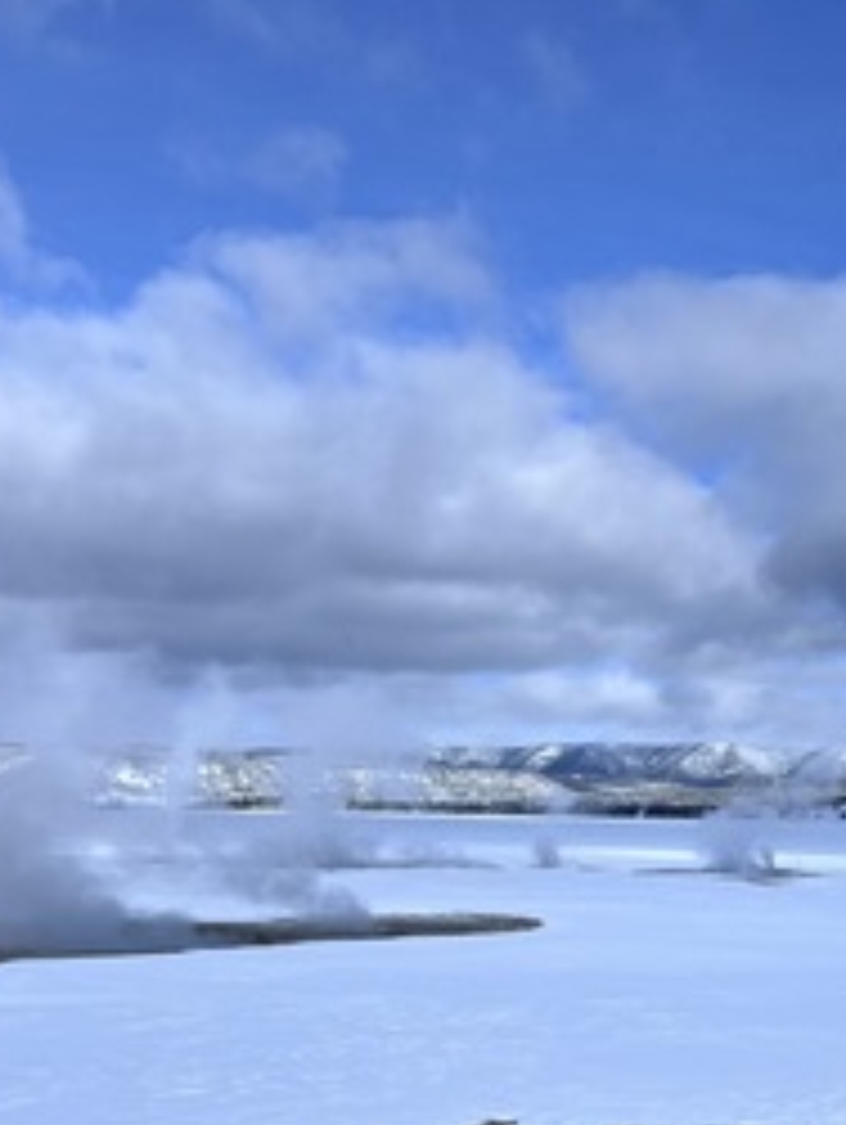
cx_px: 742
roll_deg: -0.9
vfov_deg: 34.3
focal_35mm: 54
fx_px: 1757
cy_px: 922
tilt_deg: -4.6
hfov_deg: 26.3
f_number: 1.5
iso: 50
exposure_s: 1/10309
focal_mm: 5.7
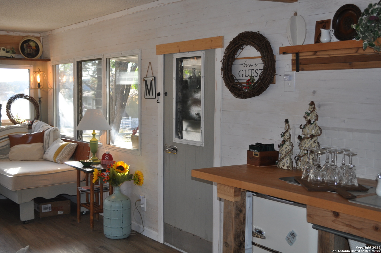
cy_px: 126
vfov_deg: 28.0
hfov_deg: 41.2
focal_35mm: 48
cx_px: 190
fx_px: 507
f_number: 4.8
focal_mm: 32
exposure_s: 1/125
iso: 400
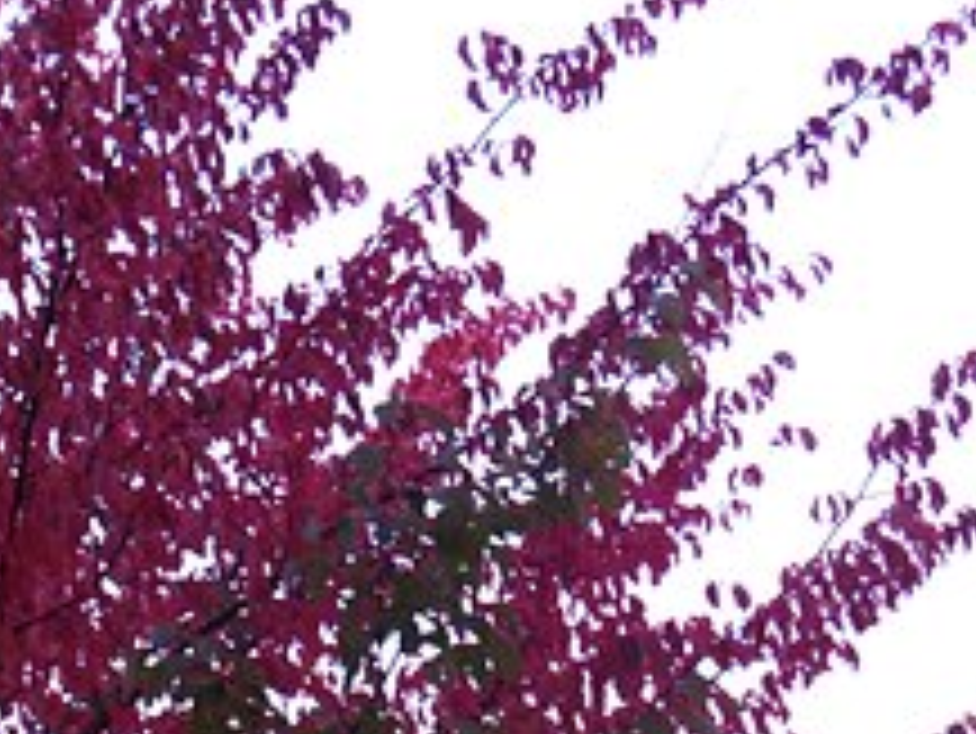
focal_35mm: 111
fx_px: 3131
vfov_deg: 13.2
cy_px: 671
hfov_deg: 17.7
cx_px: 436
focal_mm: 8.3
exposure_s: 1/8
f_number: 3.7
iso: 200
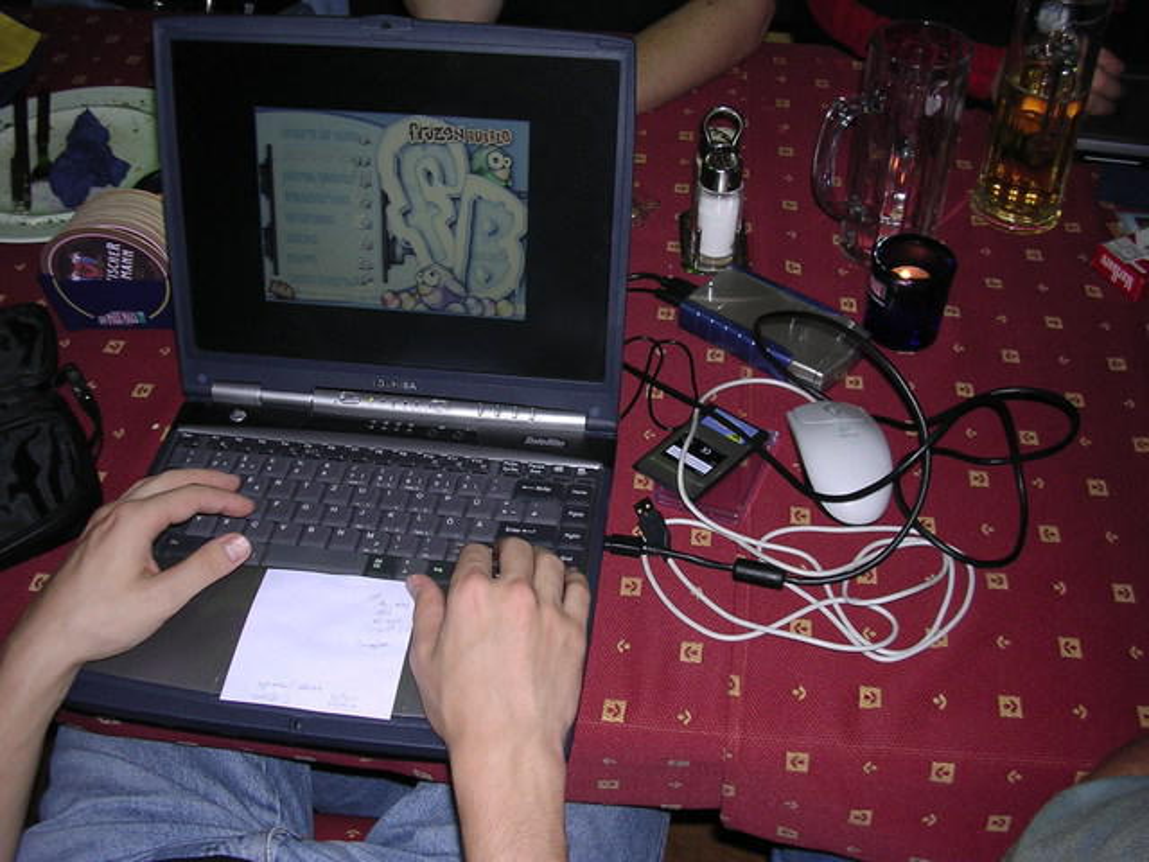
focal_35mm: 38
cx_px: 574
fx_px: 1261
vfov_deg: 37.7
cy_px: 431
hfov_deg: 49.0
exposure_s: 1/60.1
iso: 100
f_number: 2.8
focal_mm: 5.8
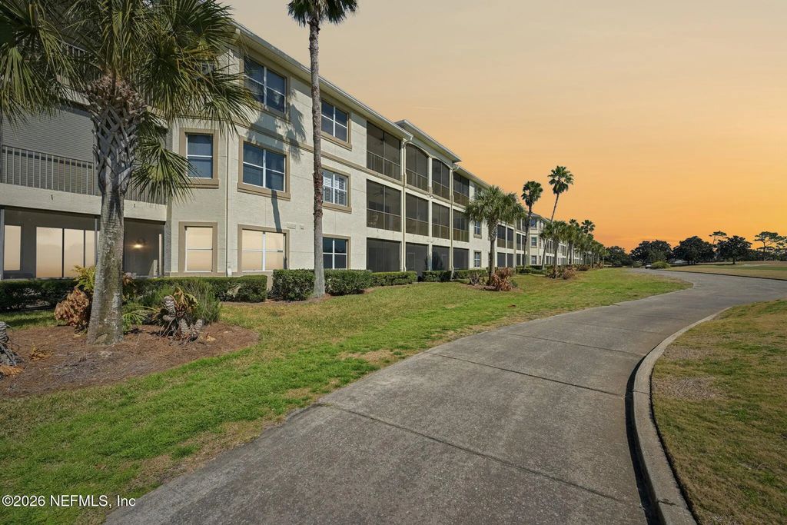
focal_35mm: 14
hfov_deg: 104.2
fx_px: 306
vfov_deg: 81.2
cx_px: 394
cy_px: 262
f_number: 8
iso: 100
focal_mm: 14
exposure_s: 1/350
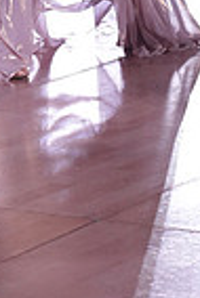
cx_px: -111
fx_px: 2477
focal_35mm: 298
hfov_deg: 4.6
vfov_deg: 6.8
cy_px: -210
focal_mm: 73
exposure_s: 1/400
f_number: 4
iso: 1250
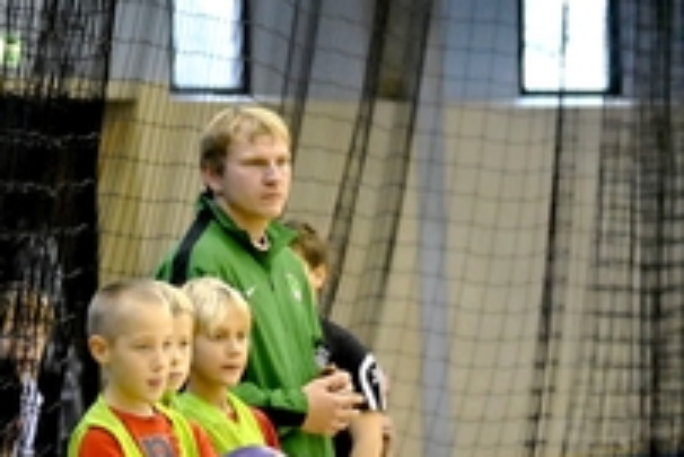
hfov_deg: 4.9
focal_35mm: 420
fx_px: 7985
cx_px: 10
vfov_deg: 3.3
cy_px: 443
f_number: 4.2
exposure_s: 1/100
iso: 1600
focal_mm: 122
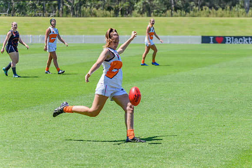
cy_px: 78
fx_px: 1236
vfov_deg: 7.8
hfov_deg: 11.6
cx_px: 138
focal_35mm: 177
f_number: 6.3
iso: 800
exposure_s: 1/2000
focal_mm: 160
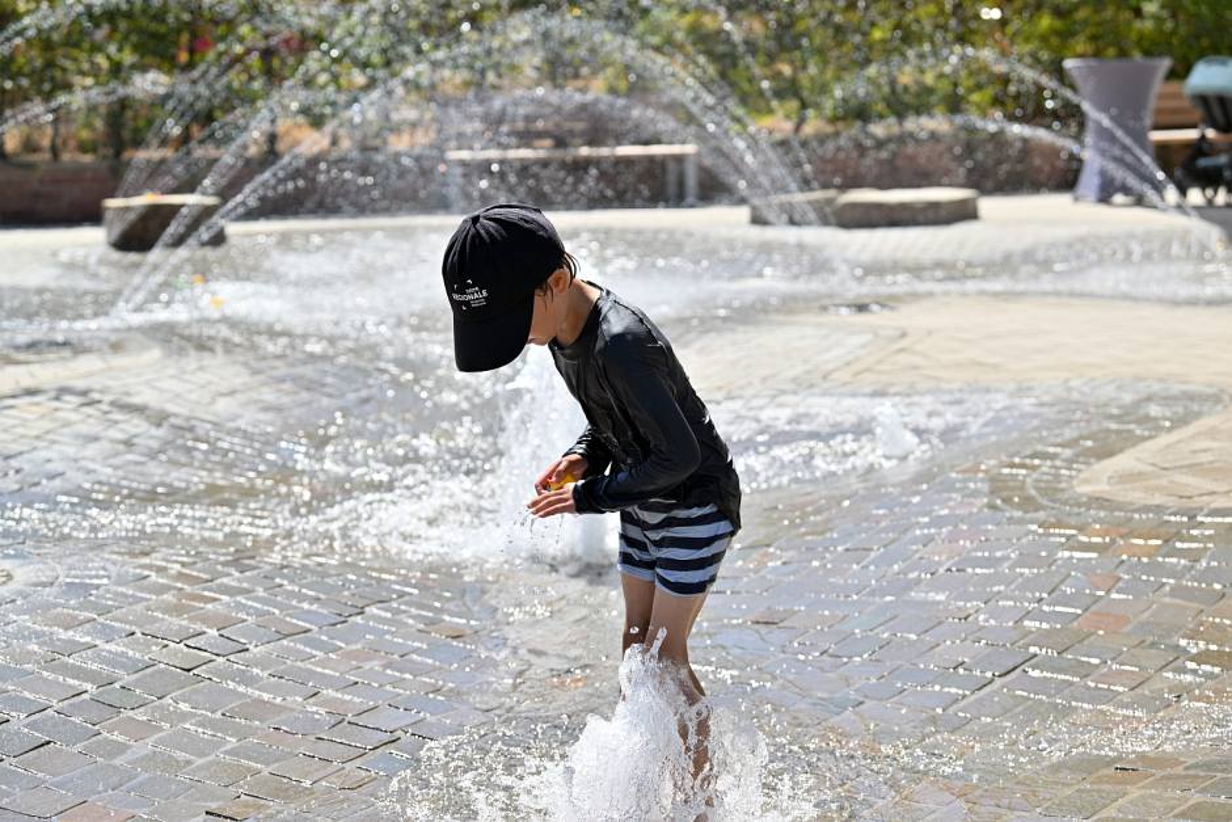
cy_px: 411
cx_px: 616
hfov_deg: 28.8
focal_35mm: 70
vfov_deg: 19.5
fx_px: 2396
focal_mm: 70
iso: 250
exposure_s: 1/2500
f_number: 4.5
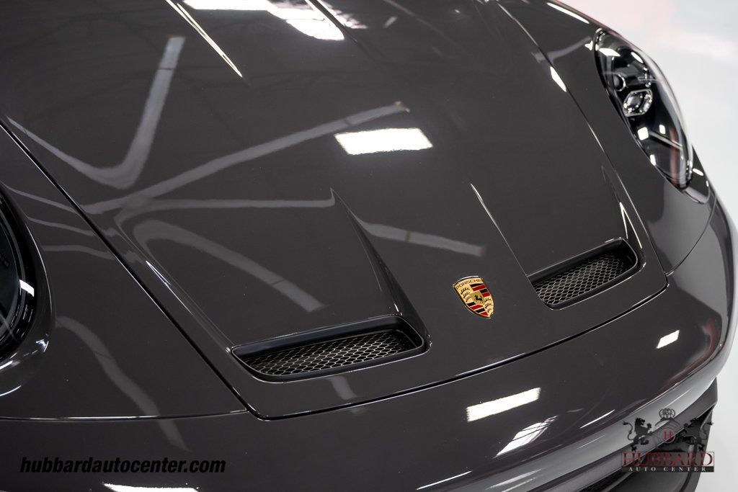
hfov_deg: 46.4
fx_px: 861
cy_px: 246
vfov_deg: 31.9
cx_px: 369
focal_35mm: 42
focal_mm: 42
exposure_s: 1/60
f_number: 4
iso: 800
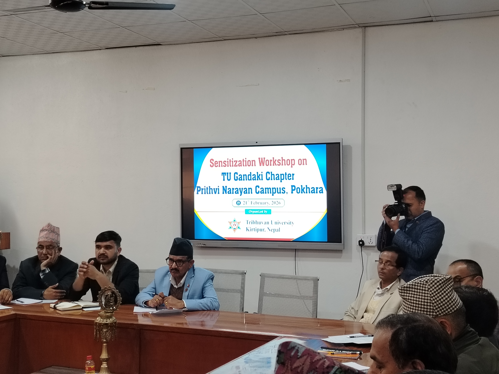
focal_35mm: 48
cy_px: 187
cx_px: 250
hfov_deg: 39.7
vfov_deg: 30.3
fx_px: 692
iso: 644
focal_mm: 5.25
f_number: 1.75
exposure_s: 1/33.3
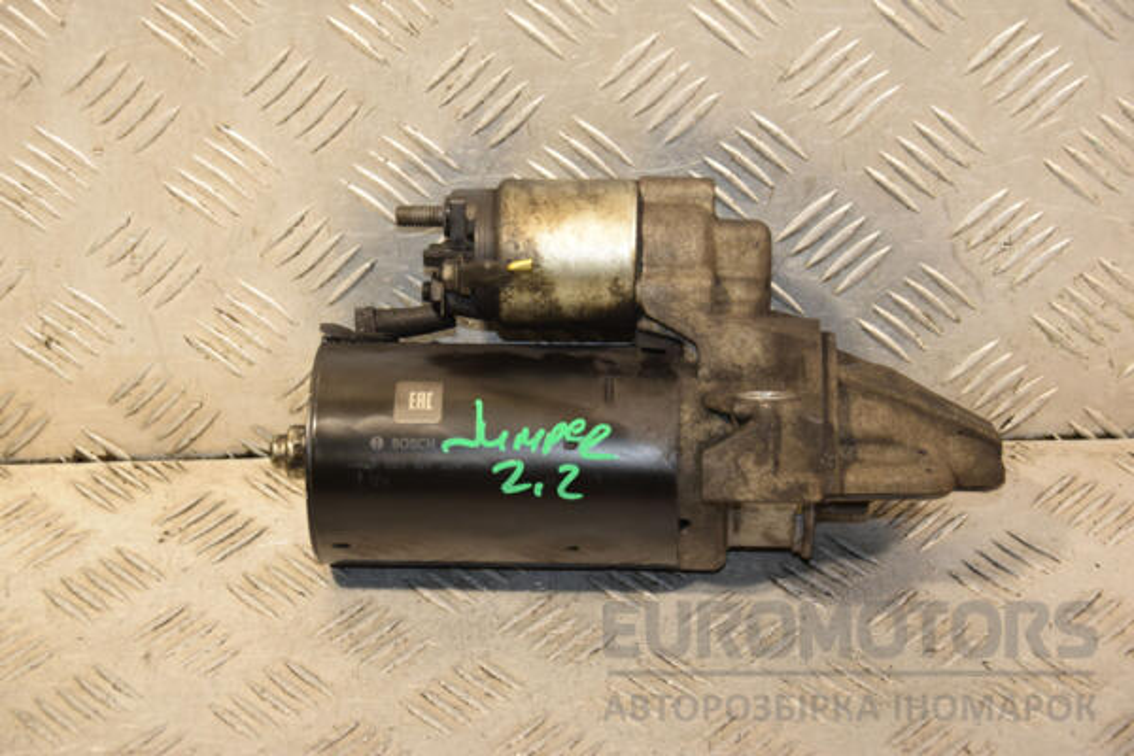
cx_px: 567
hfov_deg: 21.9
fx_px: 2929
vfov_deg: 14.7
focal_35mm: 93
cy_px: 378
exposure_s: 1/160
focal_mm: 62
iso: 800
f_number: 5.3
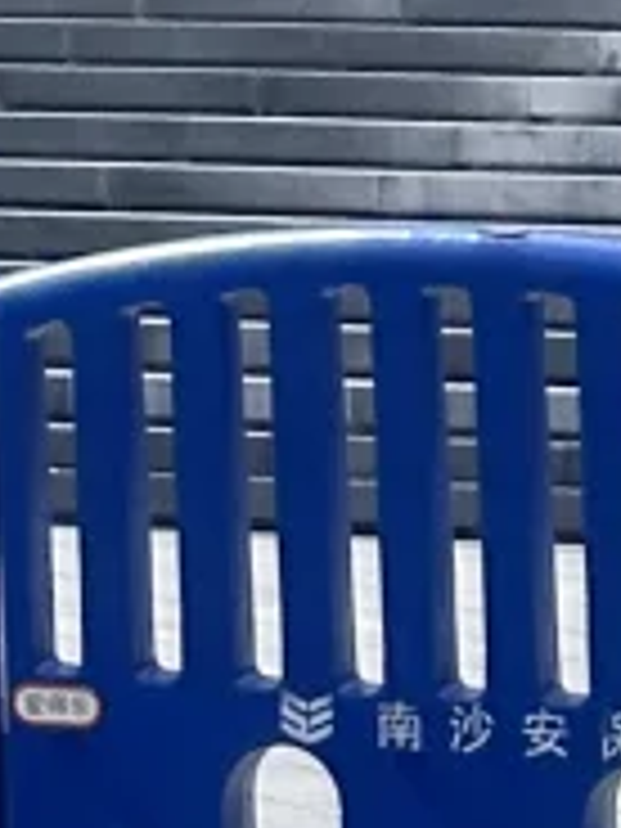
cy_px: -1660
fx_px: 8994
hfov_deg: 3.8
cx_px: -1202
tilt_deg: +11.7
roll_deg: -0.1
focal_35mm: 376
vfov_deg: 5.0
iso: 64
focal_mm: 6.86
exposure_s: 1/7634
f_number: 1.78
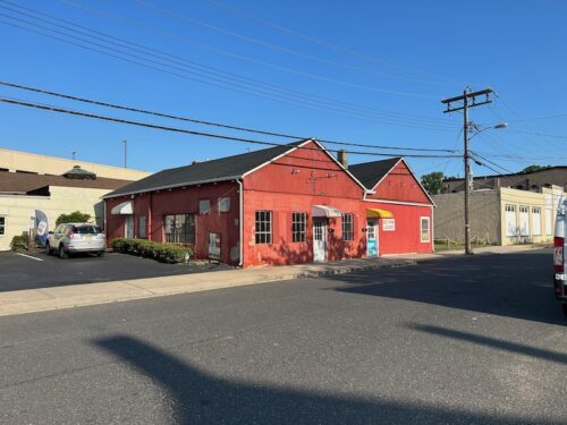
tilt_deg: +2.6
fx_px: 426
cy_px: 212
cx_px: 284
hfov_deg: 67.3
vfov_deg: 53.1
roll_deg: +1.0
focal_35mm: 26
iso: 50
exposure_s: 1/3831
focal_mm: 5.7
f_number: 1.5
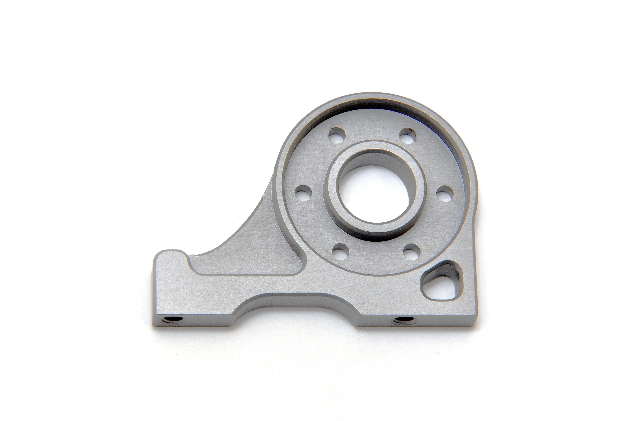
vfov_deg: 5.1
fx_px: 4774
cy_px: 211
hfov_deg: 7.6
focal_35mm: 271
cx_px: 318
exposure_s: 1/60
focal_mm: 180
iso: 400
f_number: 22
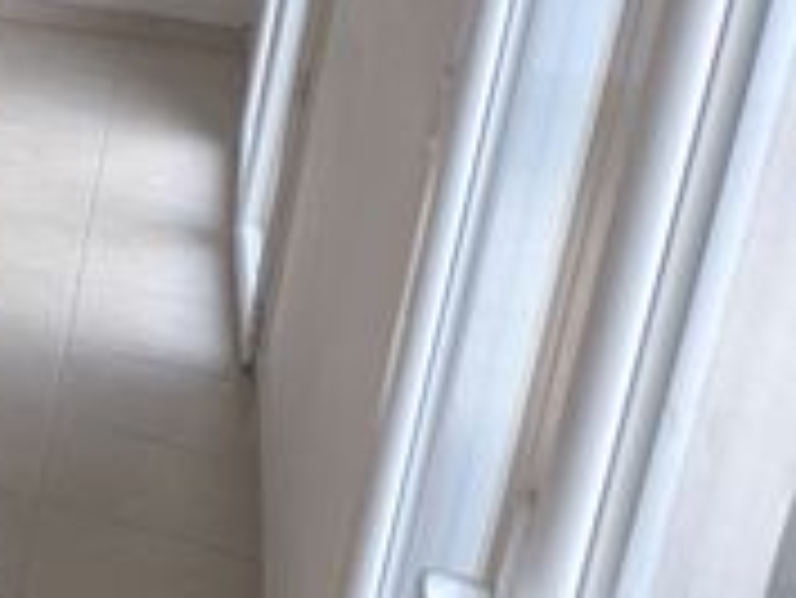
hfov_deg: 17.2
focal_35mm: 79
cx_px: -841
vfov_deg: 18.0
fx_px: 1818
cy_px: -52
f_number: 2.2
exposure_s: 1/50
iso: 56
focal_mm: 1.83
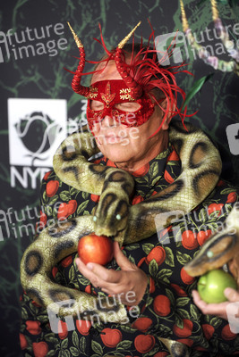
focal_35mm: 112
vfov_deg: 18.3
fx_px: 1114
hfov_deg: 12.2
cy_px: 178
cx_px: 120
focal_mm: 112
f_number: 2.8
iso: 1600
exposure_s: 1/250
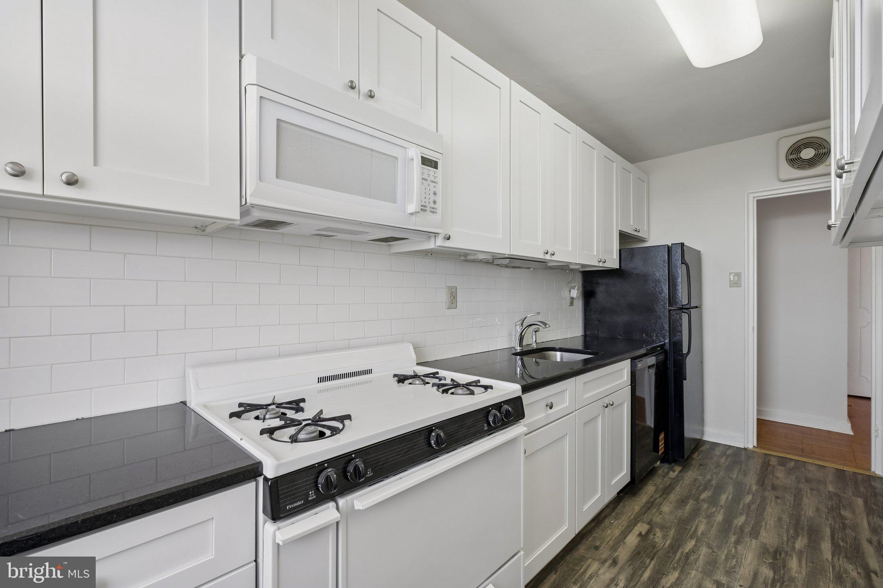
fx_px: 368
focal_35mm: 15
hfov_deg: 100.4
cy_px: 294
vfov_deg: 77.3
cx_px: 442
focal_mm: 10
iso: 250
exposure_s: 1/15
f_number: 8
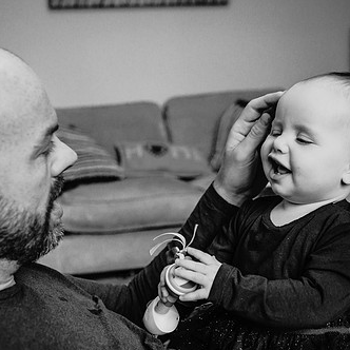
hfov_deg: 32.8
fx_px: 595
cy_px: 177
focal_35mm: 52
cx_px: 168
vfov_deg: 32.8
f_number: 3.5
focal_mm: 35
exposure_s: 1/160
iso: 1250
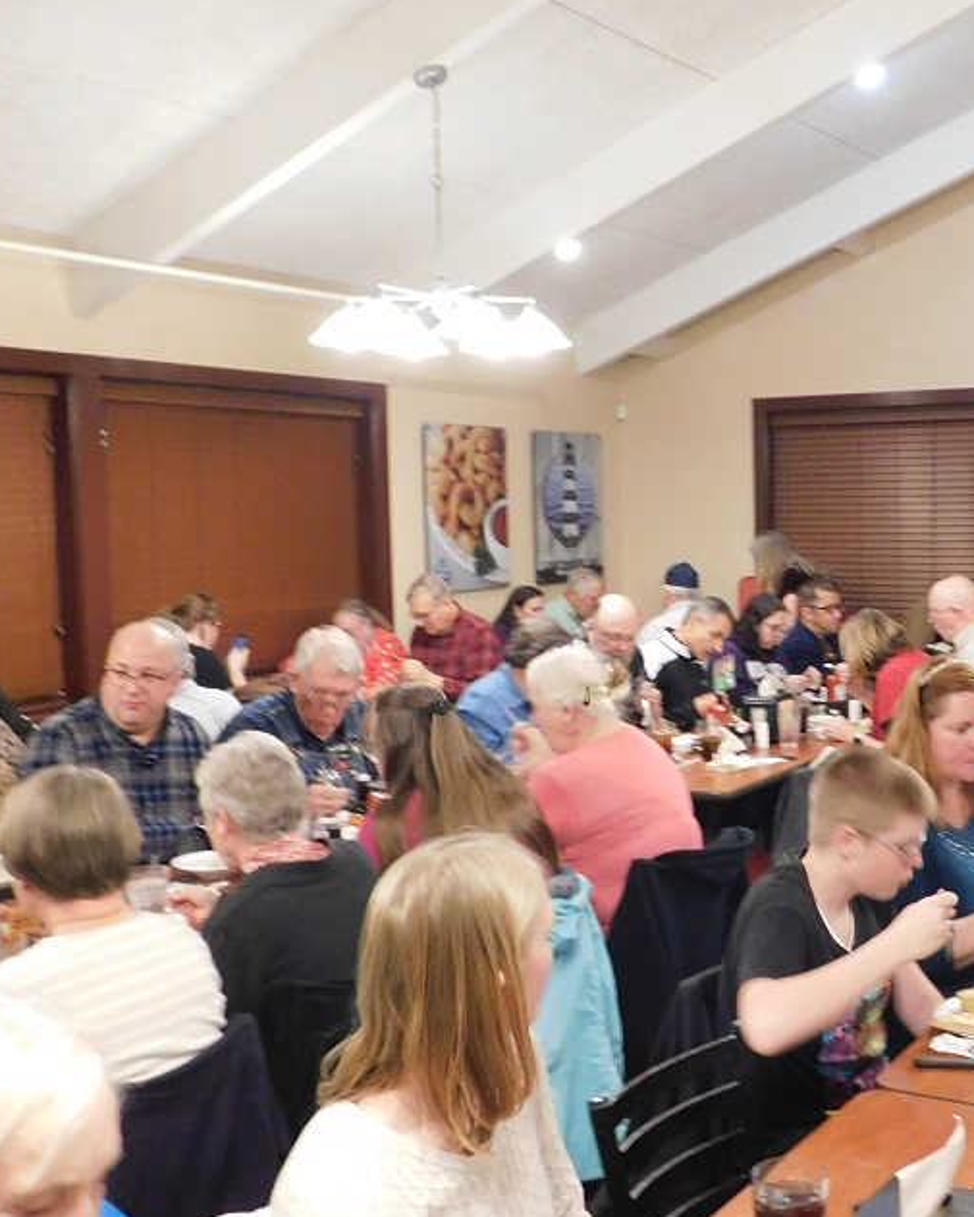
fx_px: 1477
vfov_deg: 44.8
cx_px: 783
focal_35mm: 41
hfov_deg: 35.3
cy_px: 640
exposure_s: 1/13
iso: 400
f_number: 3
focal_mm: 4
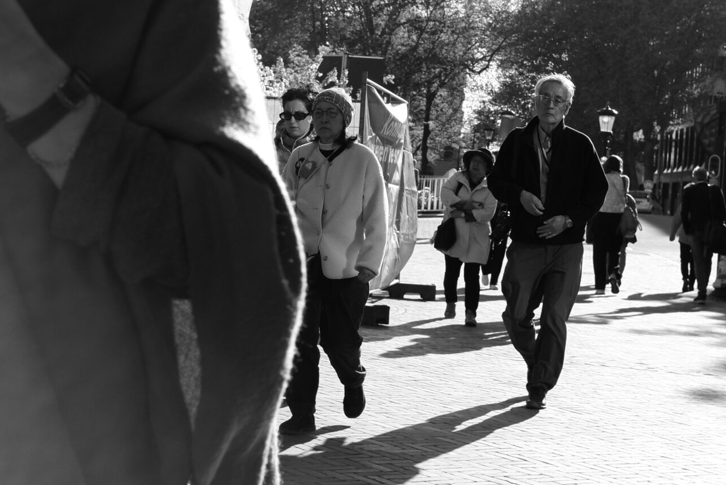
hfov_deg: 24.7
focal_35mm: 82
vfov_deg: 16.6
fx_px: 1654
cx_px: 407
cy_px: 125
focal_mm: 27
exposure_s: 1/640
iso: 200
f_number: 5.6
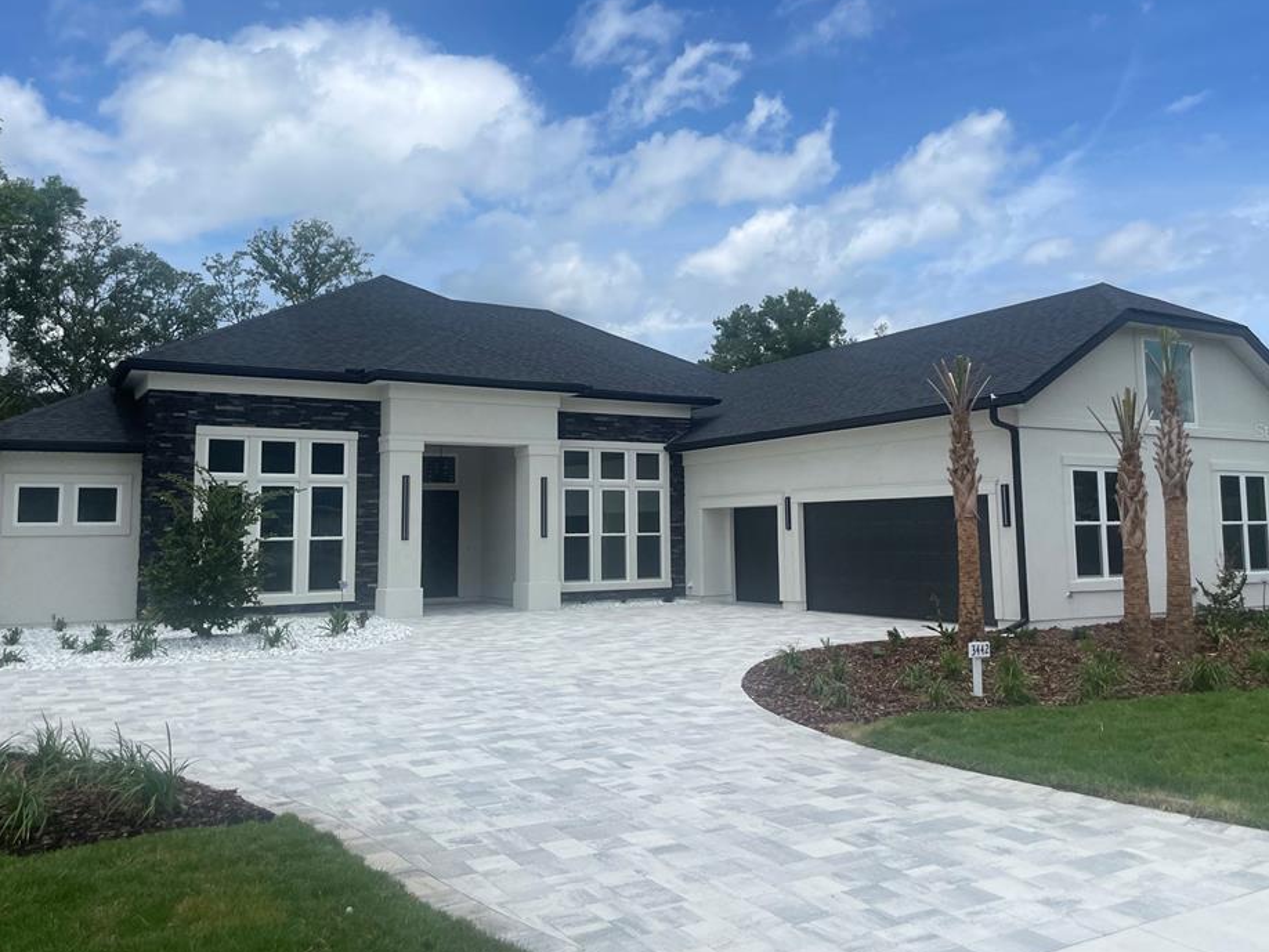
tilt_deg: +5.8
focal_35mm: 29
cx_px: 630
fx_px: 1063
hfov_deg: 61.6
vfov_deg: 48.2
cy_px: 430
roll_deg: +0.4
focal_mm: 4.2
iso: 50
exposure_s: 1/7299
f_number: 1.6
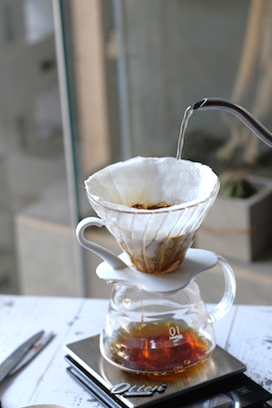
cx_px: 158
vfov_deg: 19.1
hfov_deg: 12.8
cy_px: 236
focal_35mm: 107
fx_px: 1213
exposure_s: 1/100
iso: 800
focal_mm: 56
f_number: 2.8
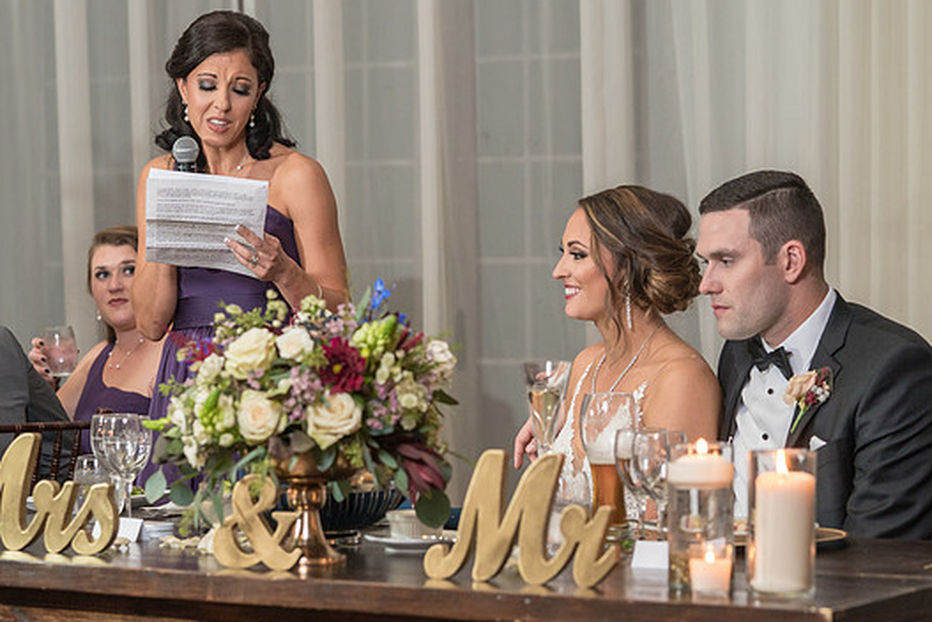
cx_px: 412
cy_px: 353
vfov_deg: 12.9
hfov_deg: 19.3
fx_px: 2746
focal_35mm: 106
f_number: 4
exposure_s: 1/200
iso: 2000
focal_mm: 88
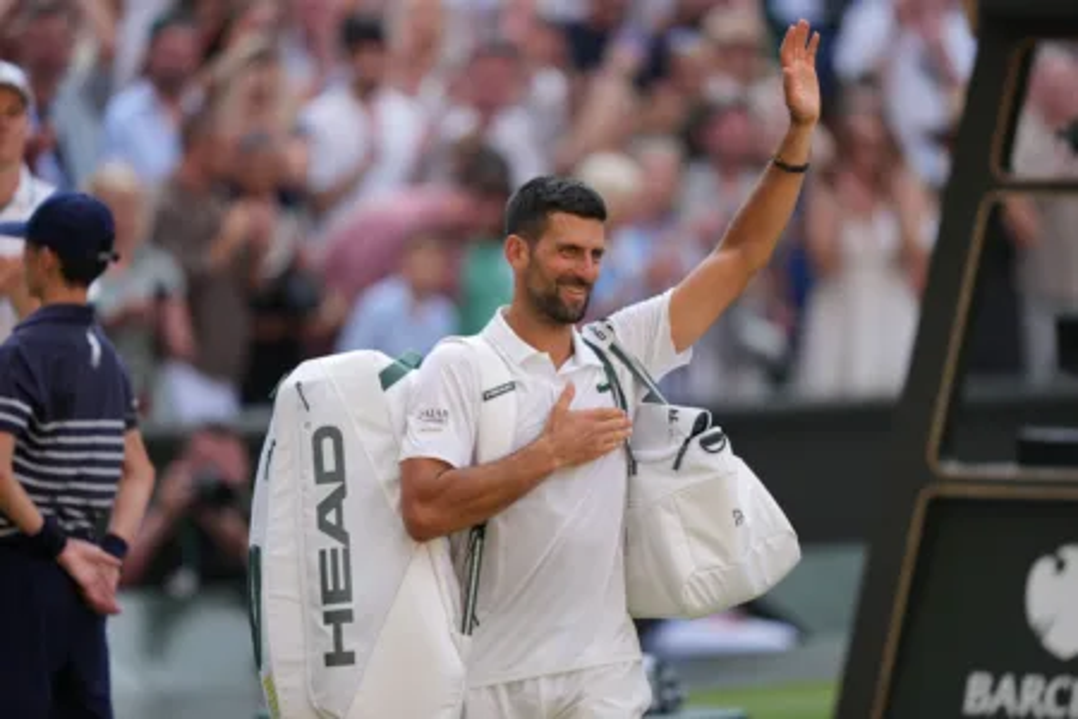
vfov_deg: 3.4
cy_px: 360
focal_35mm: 400
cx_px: 539
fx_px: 11977
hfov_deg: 5.2
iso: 400
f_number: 2.8
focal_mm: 400
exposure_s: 1/1250
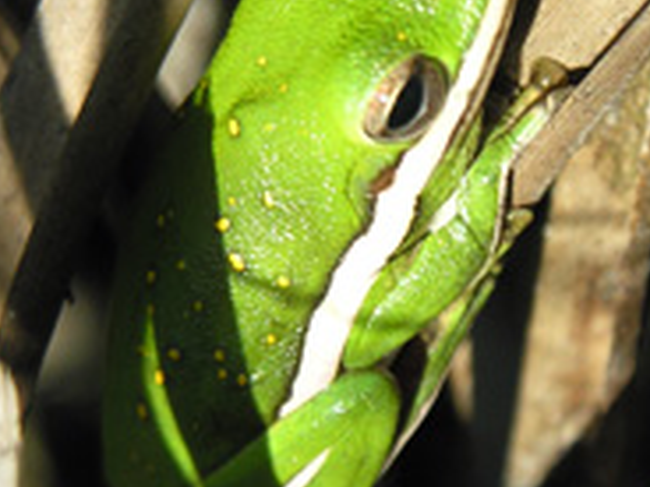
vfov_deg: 2.9
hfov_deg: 3.8
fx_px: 9708
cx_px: 353
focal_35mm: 517
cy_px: 173
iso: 50
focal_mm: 44.5
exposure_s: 1/76.3
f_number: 4
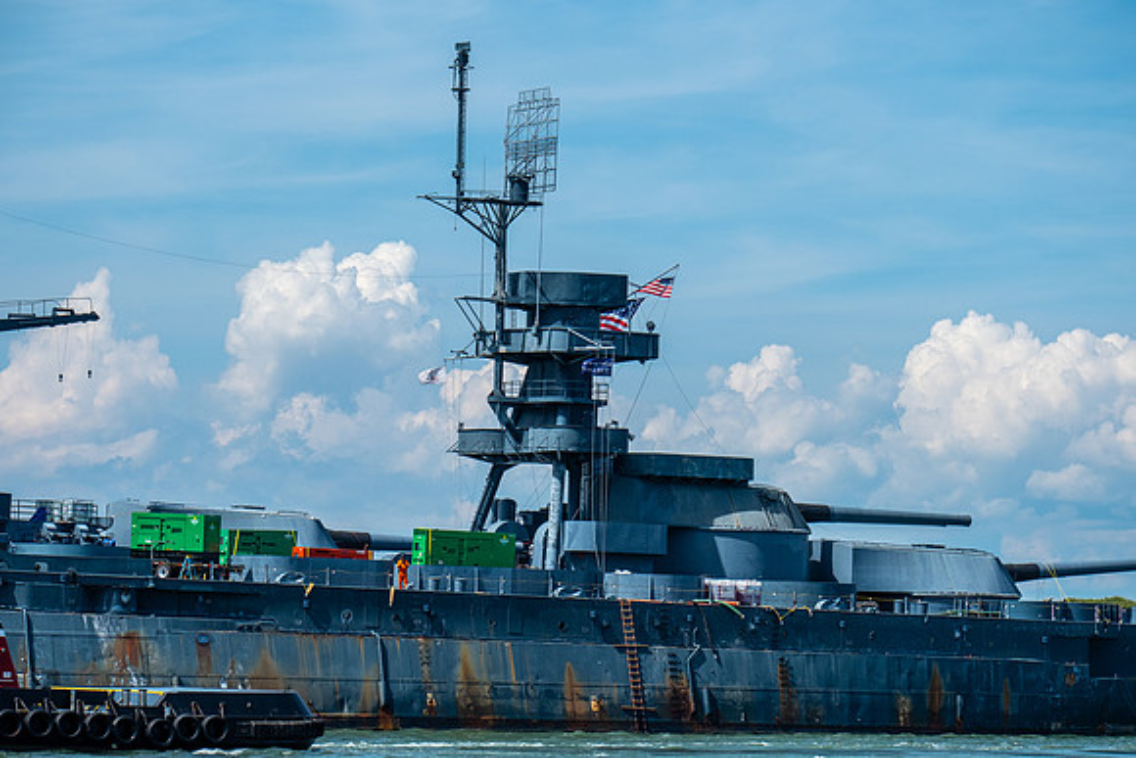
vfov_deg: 8.7
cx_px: 568
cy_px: 379
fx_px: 4955
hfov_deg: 13.1
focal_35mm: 157
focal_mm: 104.9
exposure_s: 1/1100
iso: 200
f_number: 5.6
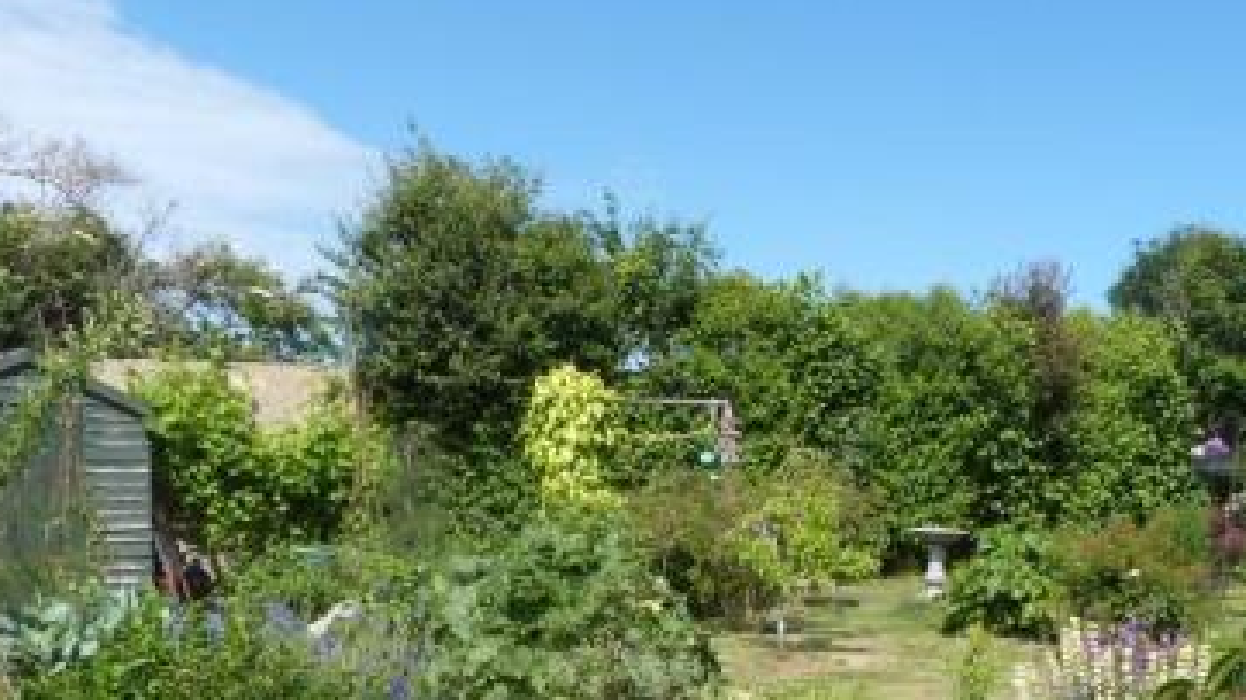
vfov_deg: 26.7
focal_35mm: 44
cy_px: 547
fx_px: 1454
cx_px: 761
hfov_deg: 46.1
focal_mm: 4.5
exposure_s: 1/320
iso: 100
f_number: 5.6
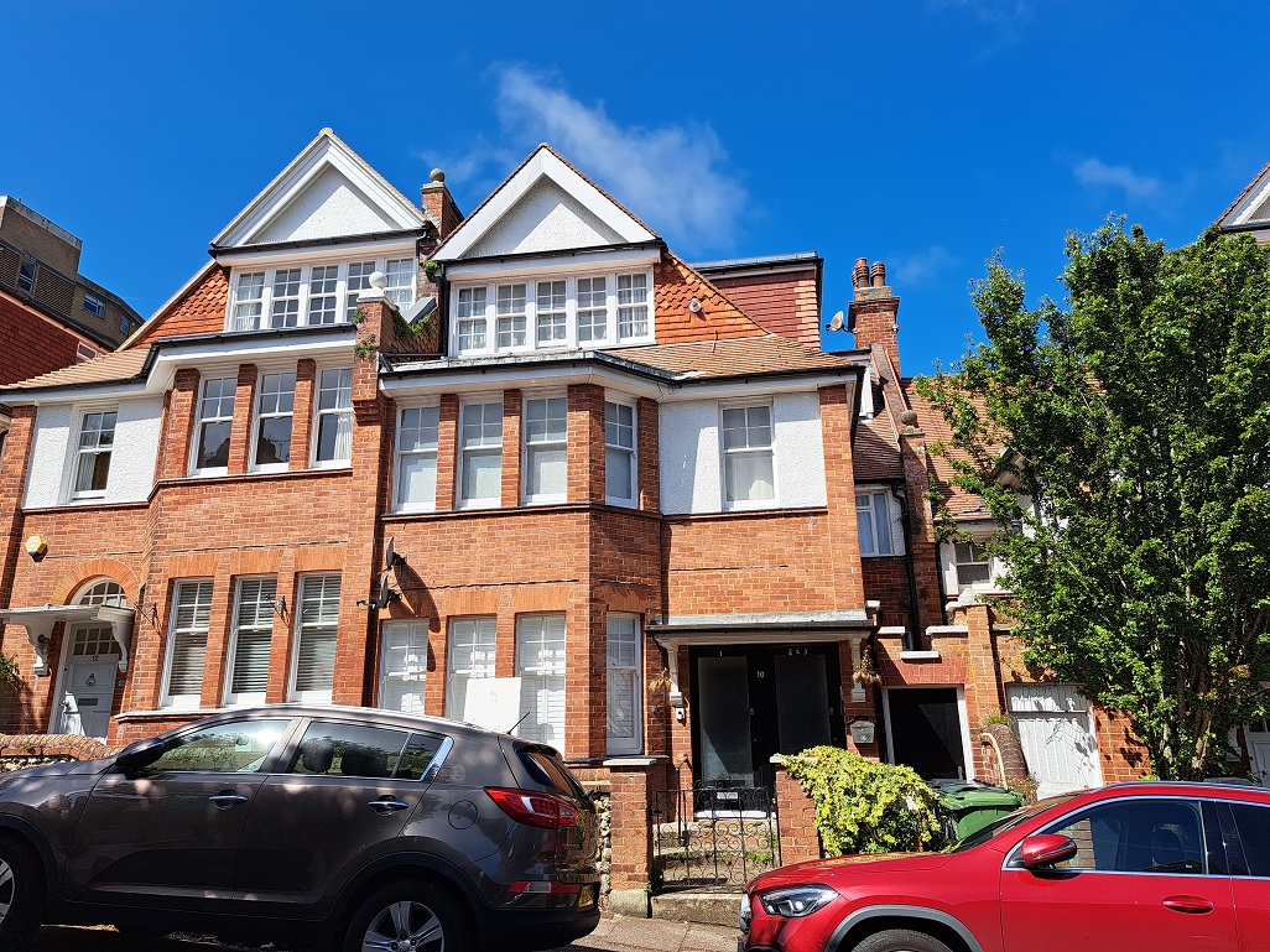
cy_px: 476
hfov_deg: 71.6
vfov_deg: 56.8
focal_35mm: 24
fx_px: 880
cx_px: 635
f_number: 1.8
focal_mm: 5.23
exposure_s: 1/1300
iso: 50
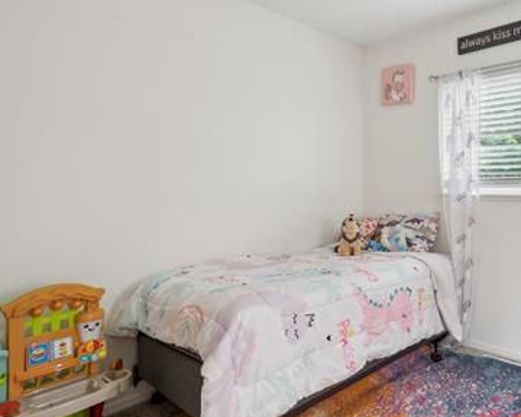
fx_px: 385
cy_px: 190
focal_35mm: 25
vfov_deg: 56.7
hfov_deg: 65.3
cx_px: 368
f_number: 9
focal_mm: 15
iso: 100
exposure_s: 1
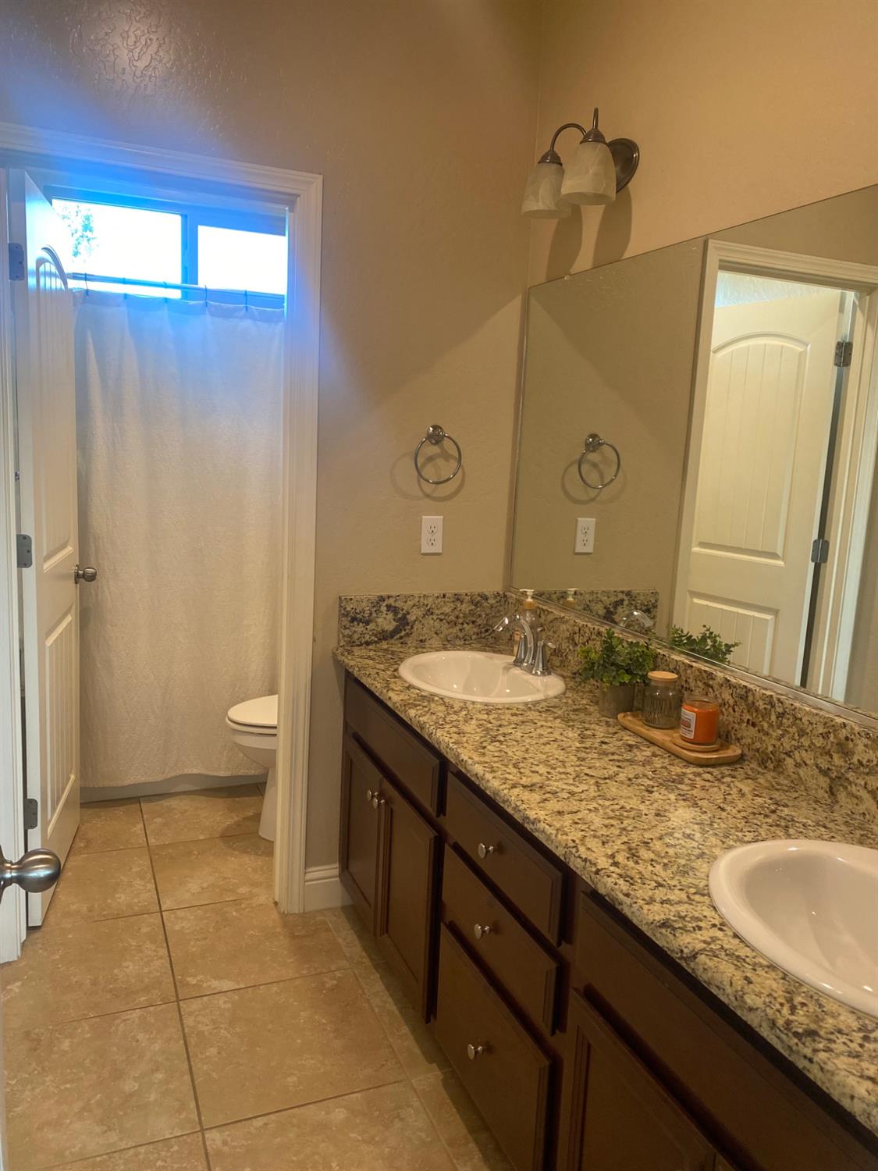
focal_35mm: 26
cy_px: 586
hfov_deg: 53.1
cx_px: 439
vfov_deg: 67.3
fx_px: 879
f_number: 1.8
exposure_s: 1/60
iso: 160
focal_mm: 4.25
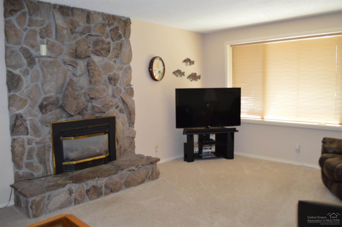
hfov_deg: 67.4
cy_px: 114
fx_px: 256
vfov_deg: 47.8
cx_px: 171
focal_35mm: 27
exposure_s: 1/60
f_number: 4
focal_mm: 18
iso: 400
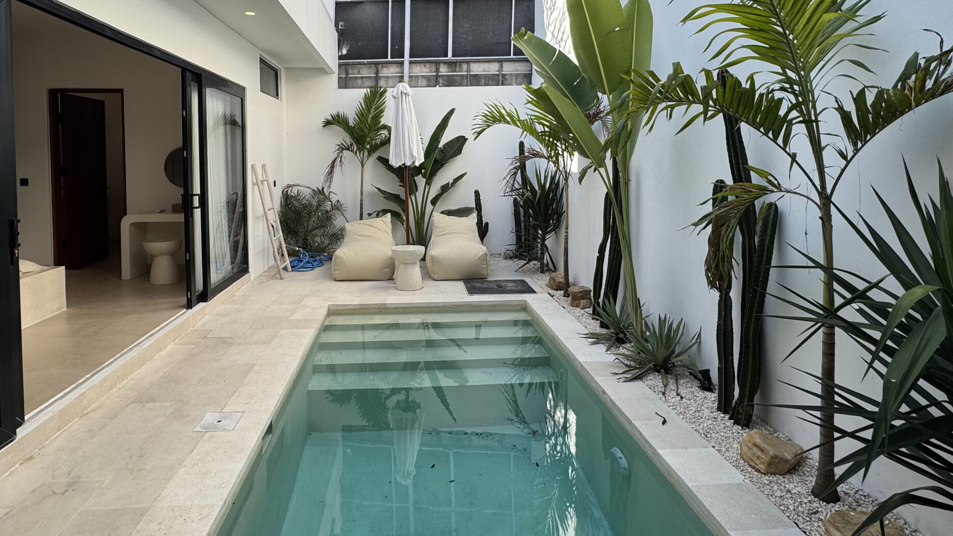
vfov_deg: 52.7
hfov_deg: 83.7
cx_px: 437
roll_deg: +0.4
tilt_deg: -2.3
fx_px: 531
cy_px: 182
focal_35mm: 21
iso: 40
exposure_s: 1/518
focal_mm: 2.22
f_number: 2.2
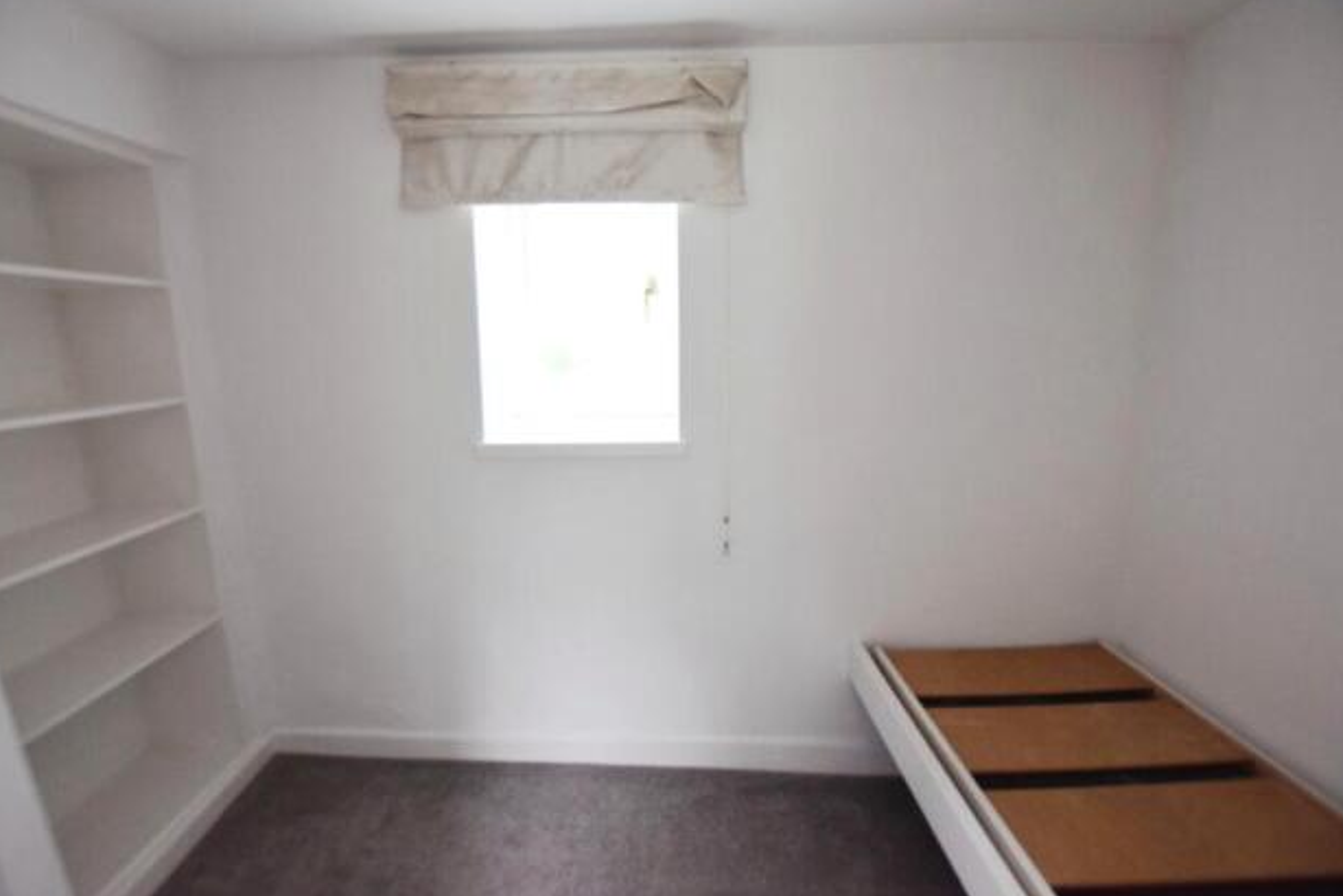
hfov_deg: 96.7
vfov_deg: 73.8
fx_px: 597
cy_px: 451
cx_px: 659
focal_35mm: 16
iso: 1250
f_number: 3.5
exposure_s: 1/60
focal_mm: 10
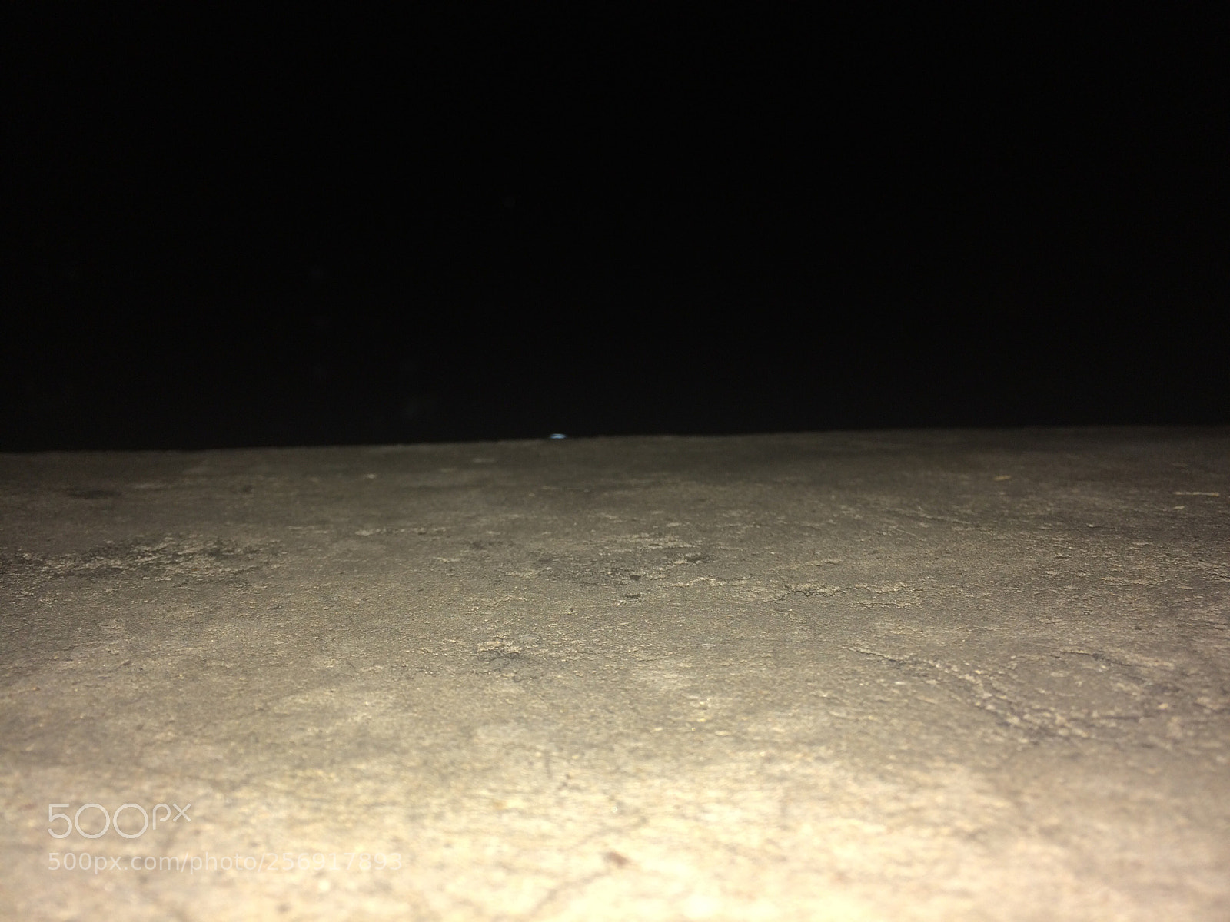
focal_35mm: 29
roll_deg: -1.9
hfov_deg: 61.7
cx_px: 615
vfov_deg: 48.2
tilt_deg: -14.3
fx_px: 1030
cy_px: 461
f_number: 2.2
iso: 32
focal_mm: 4.15
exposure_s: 1/103
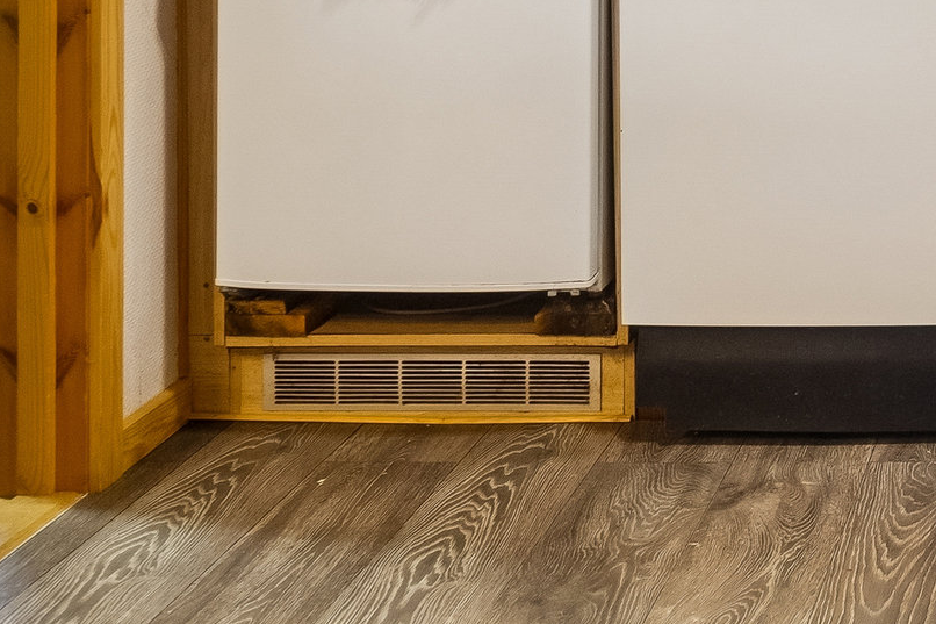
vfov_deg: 18.1
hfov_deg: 25.6
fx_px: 1742
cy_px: -310
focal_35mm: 67
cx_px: 1238
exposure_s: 1/10
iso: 400
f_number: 6.3
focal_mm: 18
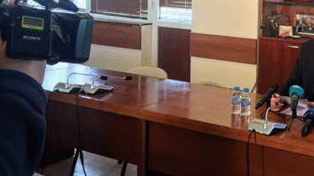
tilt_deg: -2.3
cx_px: 307
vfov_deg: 18.2
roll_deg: -2.4
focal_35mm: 64
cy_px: -13
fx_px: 533
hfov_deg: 30.7
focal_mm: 4.15
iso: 64
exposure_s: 1/33
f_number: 2.2
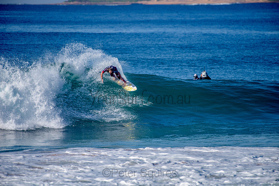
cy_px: 93
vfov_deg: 2.8
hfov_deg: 4.1
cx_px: 140
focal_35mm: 500
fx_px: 3876
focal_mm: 500
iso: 125
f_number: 5.6
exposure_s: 1/1600
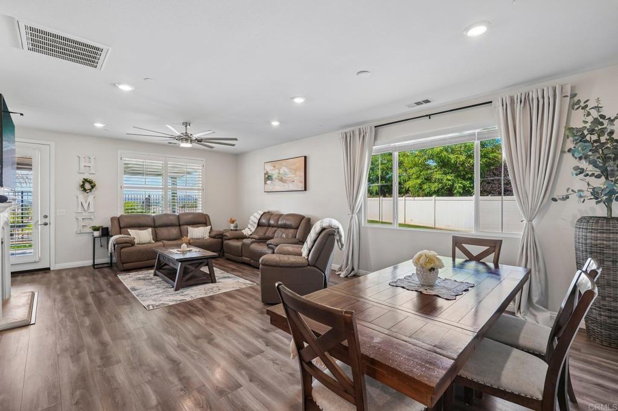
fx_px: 275
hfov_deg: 96.8
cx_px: 309
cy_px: 206
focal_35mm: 16
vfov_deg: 73.7
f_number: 8
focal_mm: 16
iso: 640
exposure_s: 1/30
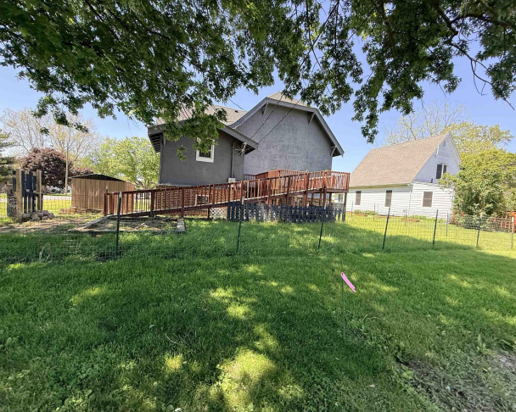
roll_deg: -1.0
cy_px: 211
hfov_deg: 96.8
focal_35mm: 15
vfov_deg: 84.0
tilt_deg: -0.2
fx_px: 229
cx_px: 252
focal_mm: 2.22
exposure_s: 1/288
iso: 64
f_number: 2.2
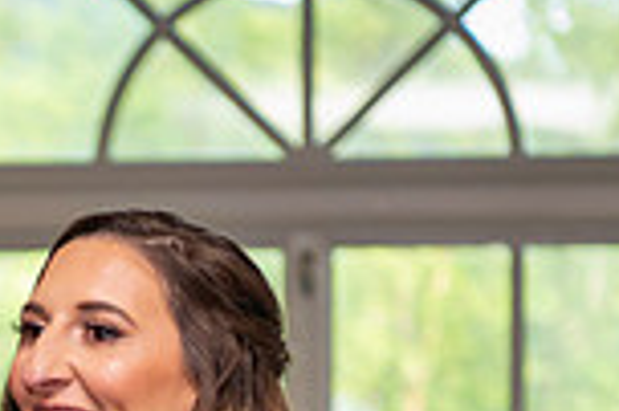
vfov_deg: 5.1
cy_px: 631
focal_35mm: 267
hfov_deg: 7.6
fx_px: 4586
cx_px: -167
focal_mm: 70
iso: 800
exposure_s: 1/125
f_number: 3.5
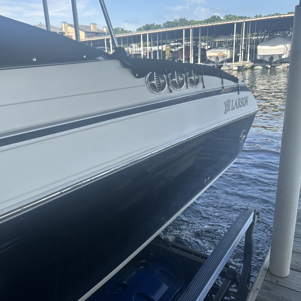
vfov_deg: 55.6
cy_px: 148
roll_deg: +4.8
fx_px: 285
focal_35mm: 29
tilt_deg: -16.5
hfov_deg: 55.2
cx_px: 121
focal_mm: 6.86
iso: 80
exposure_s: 1/1241
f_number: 1.78
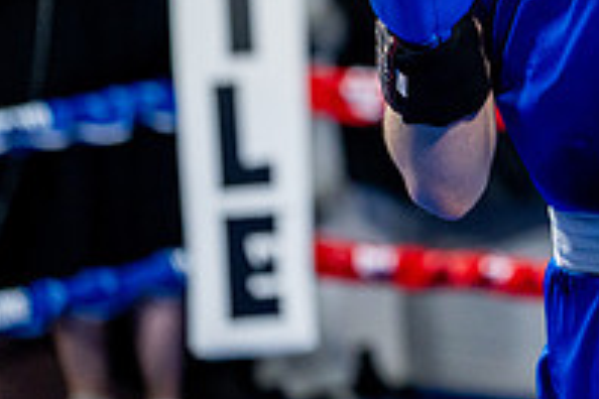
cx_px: 768
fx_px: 4292
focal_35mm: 258
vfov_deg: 5.3
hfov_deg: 7.9
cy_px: -62
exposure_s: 1/1000
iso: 4000
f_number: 2
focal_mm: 88
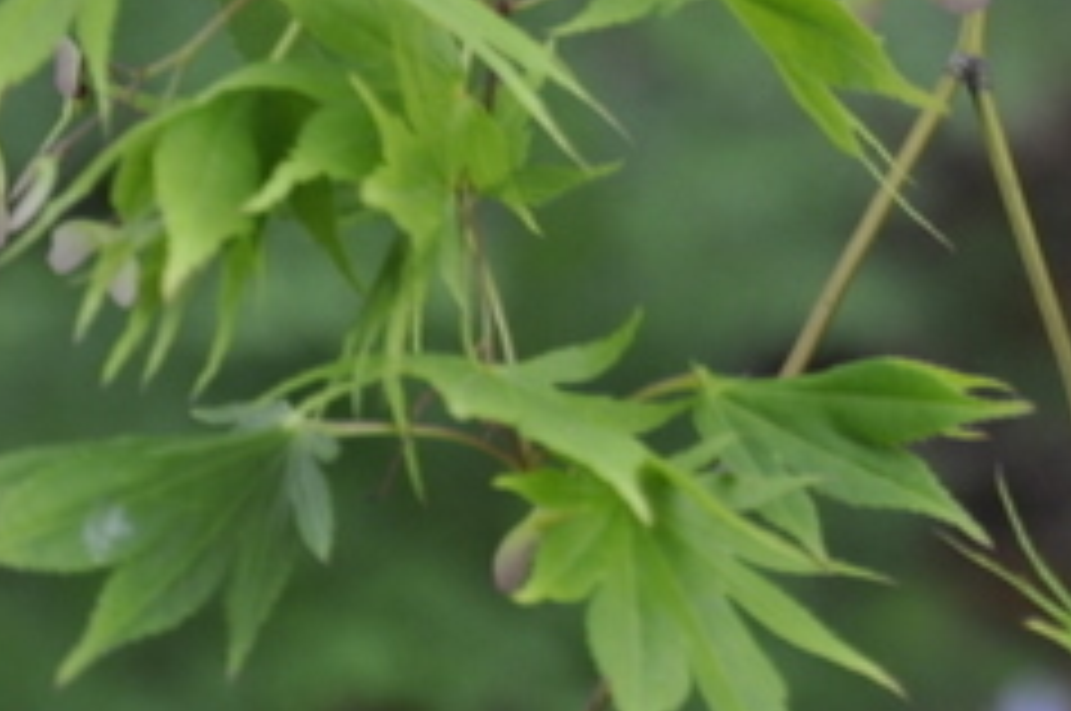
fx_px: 12736
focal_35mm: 429
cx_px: 1224
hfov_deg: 4.8
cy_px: -432
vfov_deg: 3.2
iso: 400
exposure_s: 1/125
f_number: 5.6
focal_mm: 85
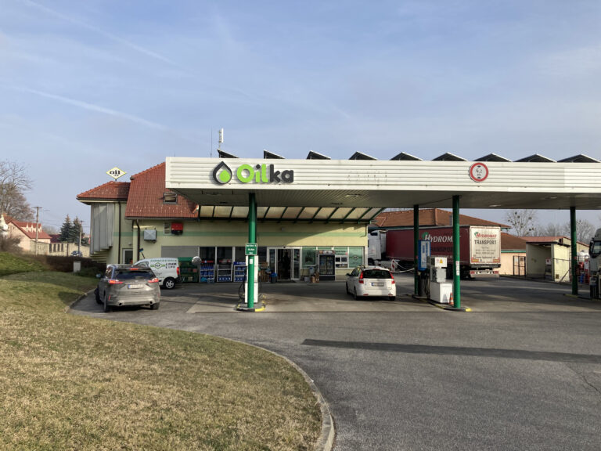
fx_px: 486
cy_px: 226
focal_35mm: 28
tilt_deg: +4.0
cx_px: 300
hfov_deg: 63.4
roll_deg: -0.4
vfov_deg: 49.7
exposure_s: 1/1429
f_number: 1.8
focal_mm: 3.99
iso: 20
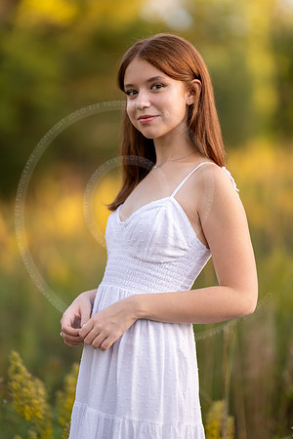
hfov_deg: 16.1
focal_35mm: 85
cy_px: 220
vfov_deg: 23.9
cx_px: 146
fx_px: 1038
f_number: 1.2
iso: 100
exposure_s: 1/1000
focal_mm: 85
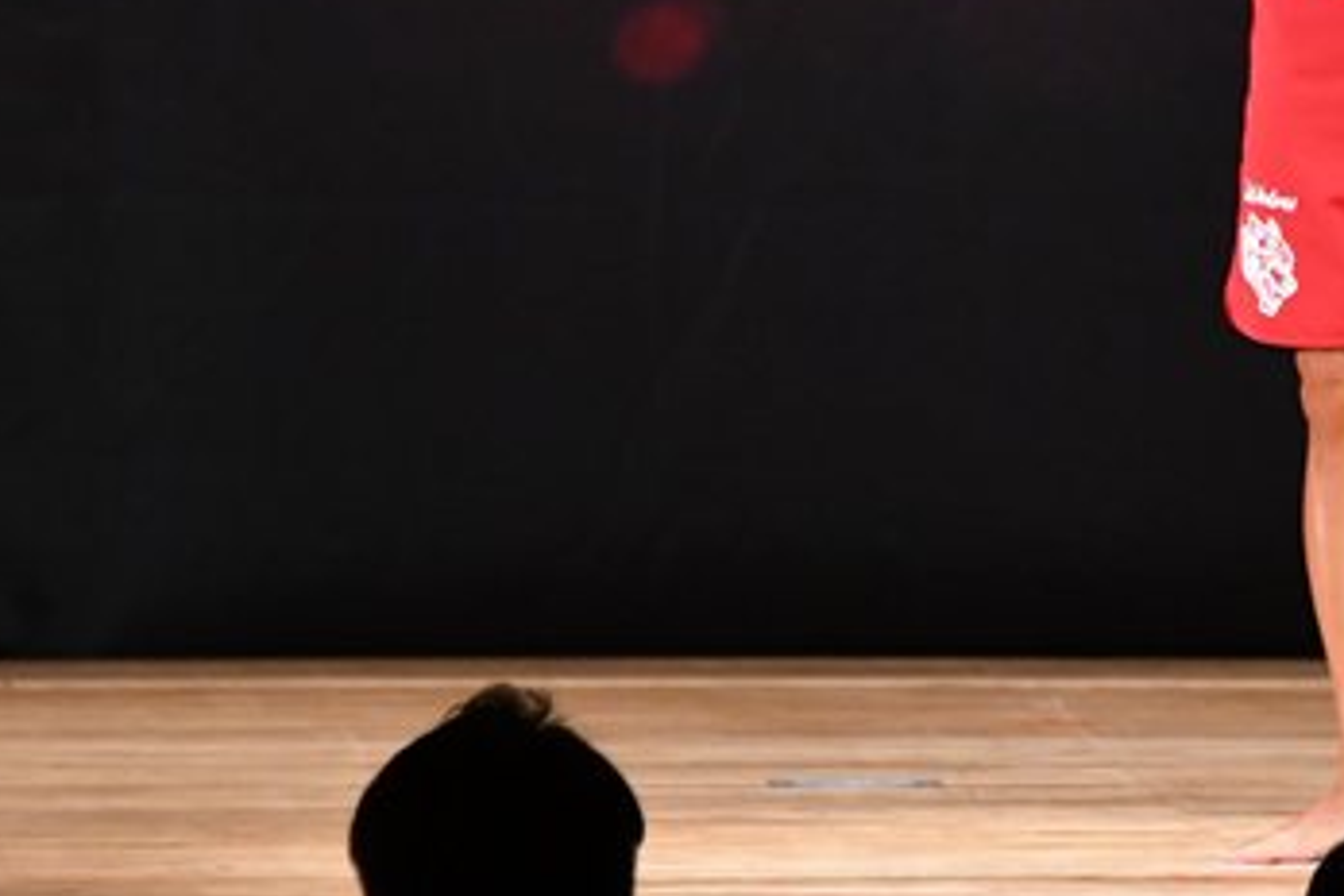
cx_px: 1373
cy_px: -46
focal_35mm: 568
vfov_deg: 2.4
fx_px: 21204
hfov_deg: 3.6
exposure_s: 1/400
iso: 3200
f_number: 5.6
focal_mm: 170
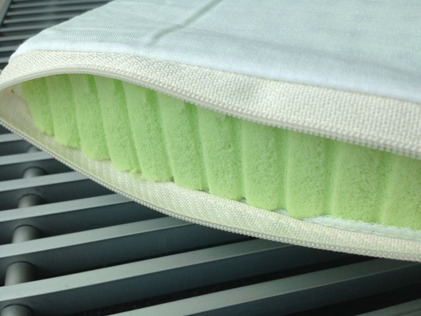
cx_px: 210
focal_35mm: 33
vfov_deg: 43.0
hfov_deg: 55.3
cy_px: 158
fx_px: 401
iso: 50
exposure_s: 1/379
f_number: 2.4
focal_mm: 4.13
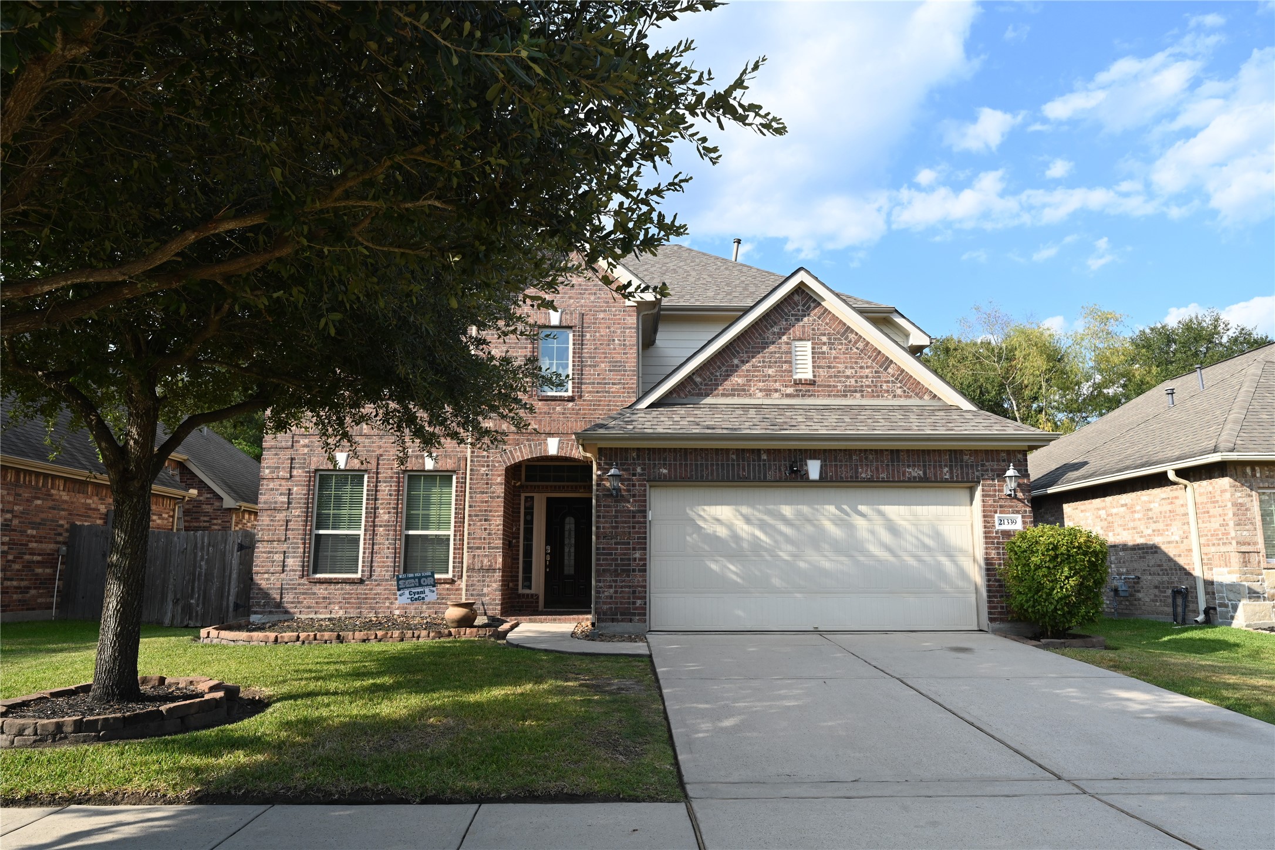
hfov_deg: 73.7
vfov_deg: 53.1
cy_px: 425
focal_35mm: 24
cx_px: 638
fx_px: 850
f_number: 14
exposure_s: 1/250
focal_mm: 24
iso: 500
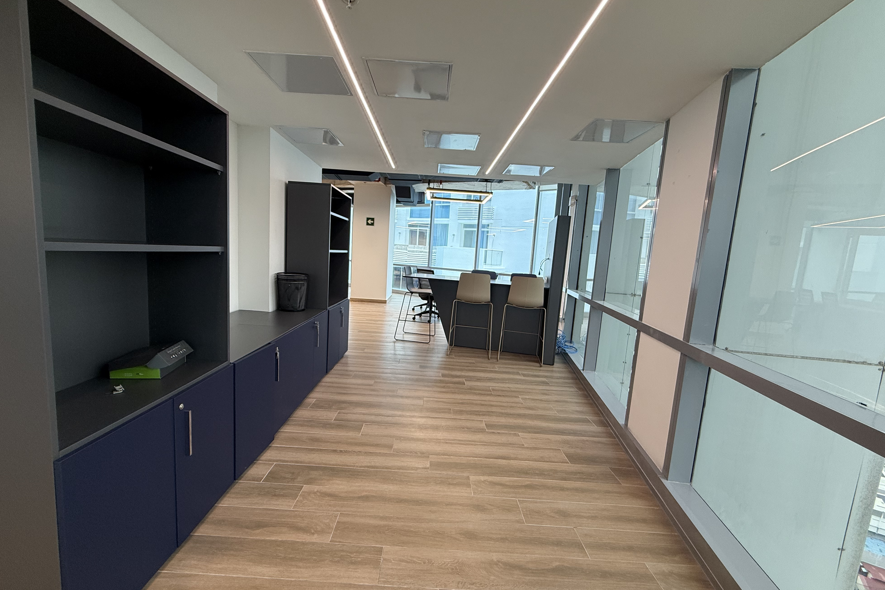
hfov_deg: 100.4
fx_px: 369
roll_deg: -3.5
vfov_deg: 77.3
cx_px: 431
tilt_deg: -6.8
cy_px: 300
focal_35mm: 15
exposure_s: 1/99
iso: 100
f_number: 2.2
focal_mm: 2.22
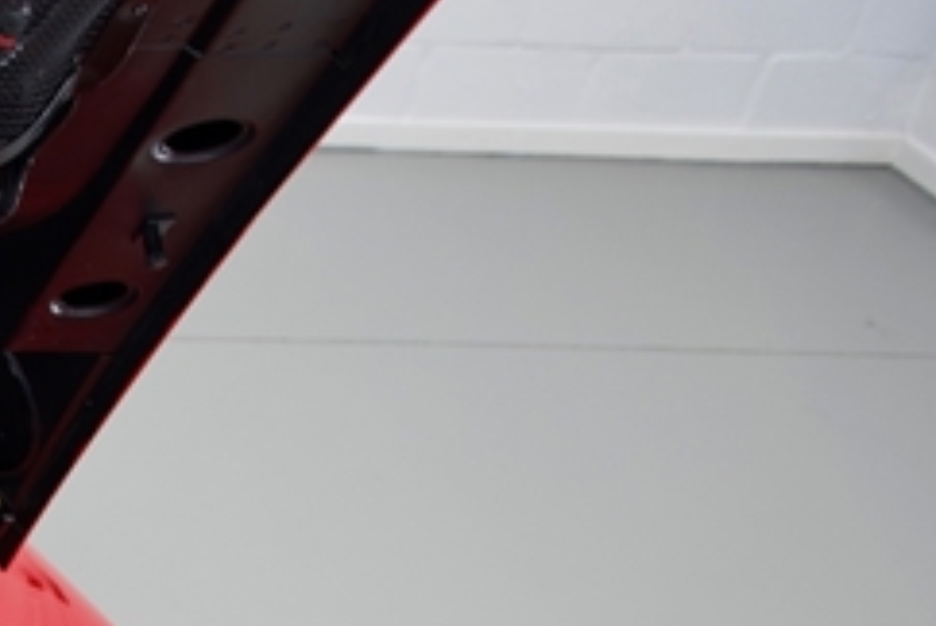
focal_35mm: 99
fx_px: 2577
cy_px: 1256
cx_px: -967
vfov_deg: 12.3
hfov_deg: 15.9
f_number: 5.6
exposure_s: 1/20
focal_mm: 24
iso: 100
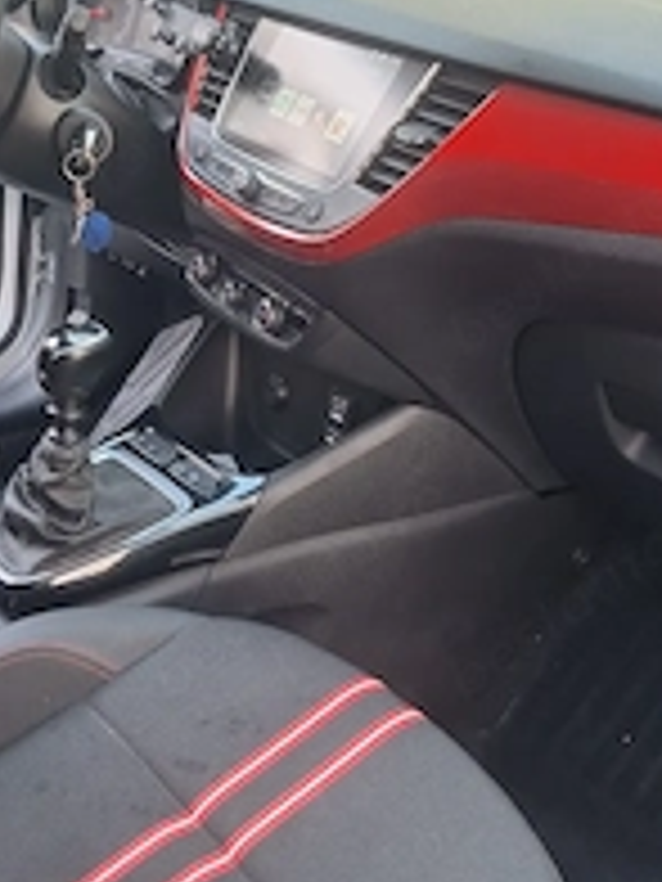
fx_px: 1198
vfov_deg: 40.1
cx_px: 180
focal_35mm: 47
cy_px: 324
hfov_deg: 30.5
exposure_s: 1/50
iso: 80
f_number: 1.8
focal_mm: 5.54
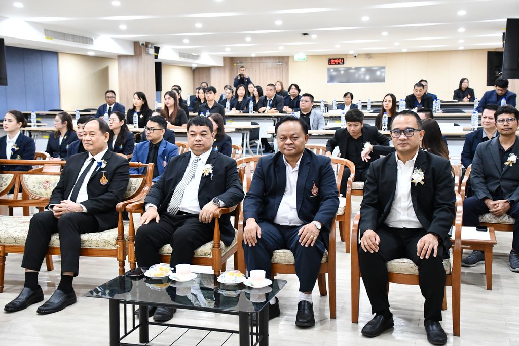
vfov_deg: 29.9
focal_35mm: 45
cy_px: 173
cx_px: 260
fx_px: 649
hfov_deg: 43.6
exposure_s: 1/80
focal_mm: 30
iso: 3200
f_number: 4
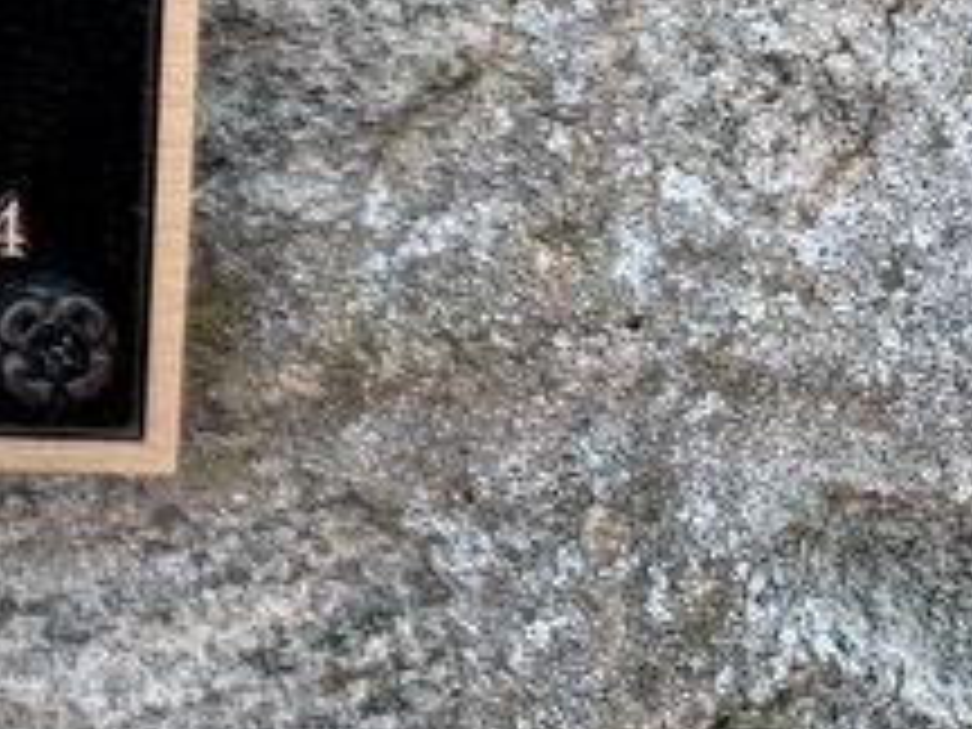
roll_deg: -0.6
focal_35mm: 89
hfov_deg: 17.6
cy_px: -274
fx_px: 2499
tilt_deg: -11.1
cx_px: -796
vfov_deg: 15.6
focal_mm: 6.76
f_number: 1.78
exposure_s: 1/476
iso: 80
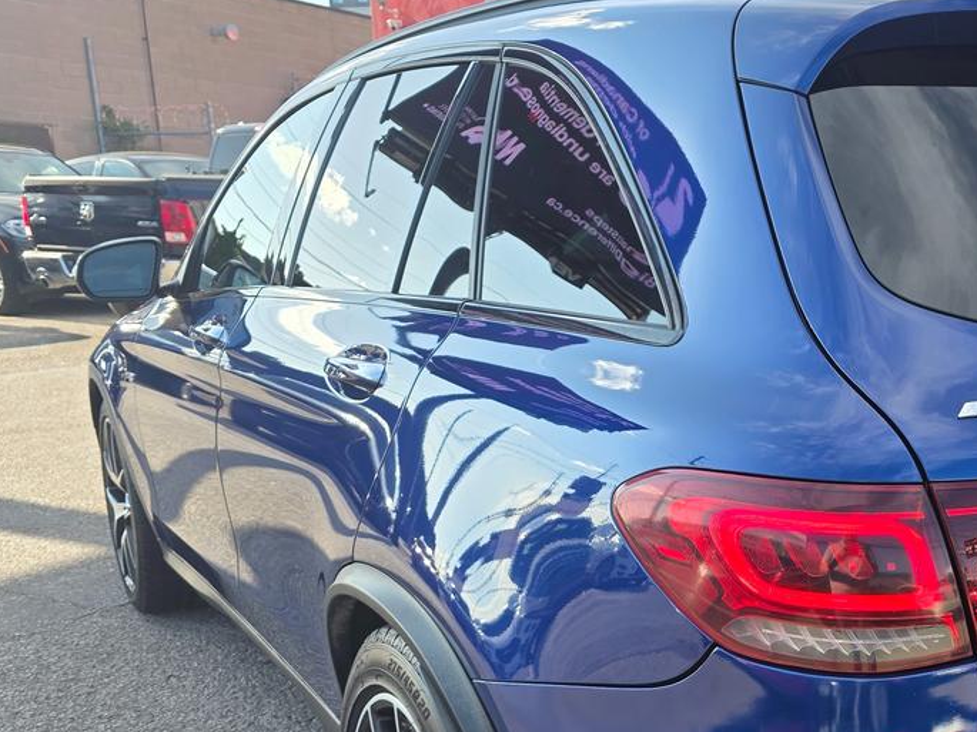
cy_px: 606
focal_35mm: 43
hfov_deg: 40.5
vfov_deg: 32.5
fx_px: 1213
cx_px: 881
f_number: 1.7
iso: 40
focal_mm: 6.3
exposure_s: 1/715
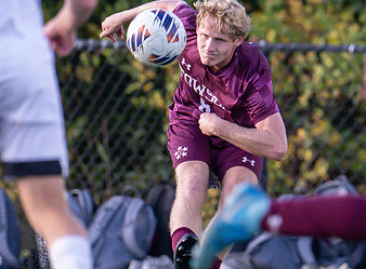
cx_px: 273
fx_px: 13931
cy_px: 100
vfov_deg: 1.1
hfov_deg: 1.5
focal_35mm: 1326
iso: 4000
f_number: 4.5
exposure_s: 1/2500
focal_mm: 400
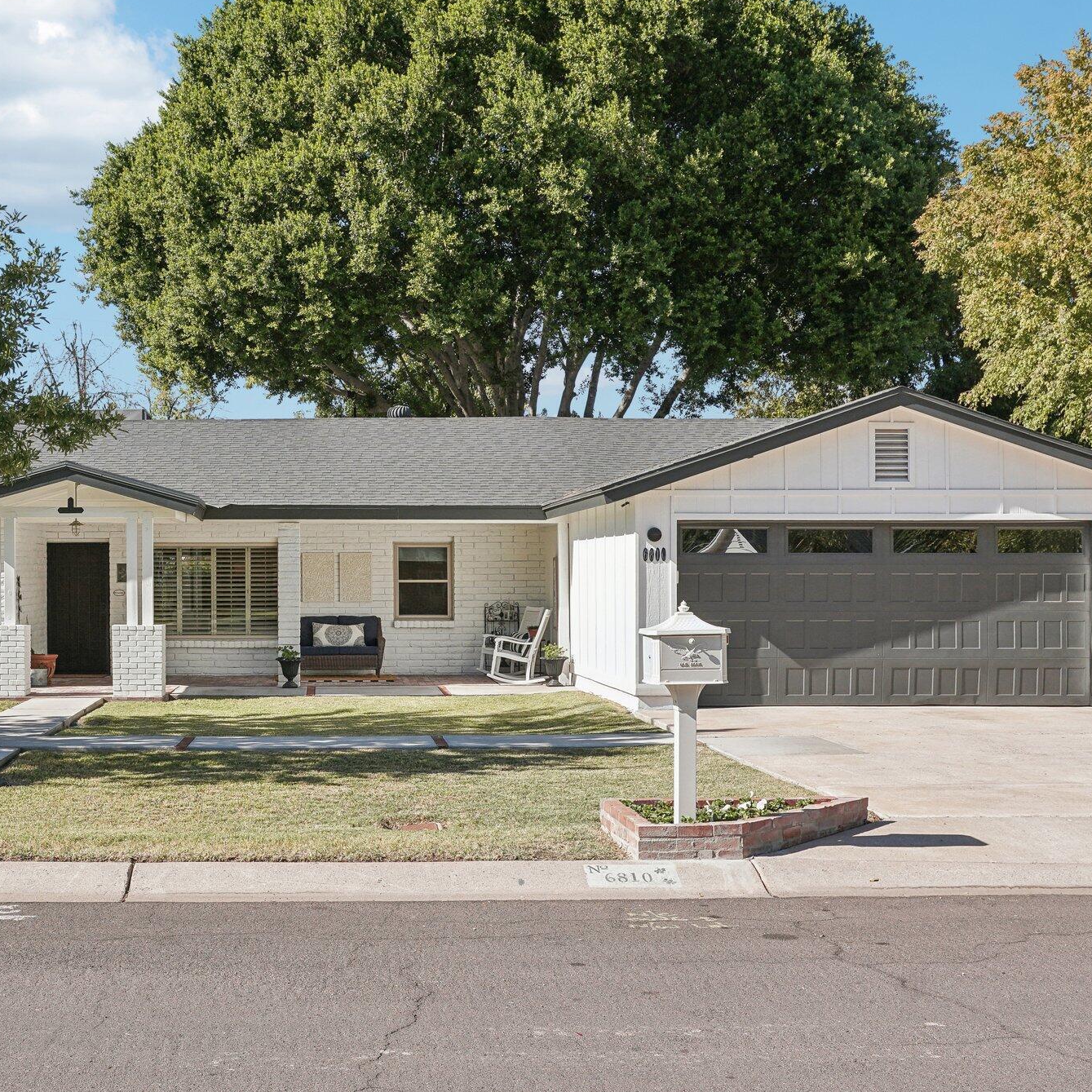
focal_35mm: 39
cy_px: 545
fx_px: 1392
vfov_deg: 42.8
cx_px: 374
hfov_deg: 42.3
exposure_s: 1/500
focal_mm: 20
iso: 250
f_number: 8
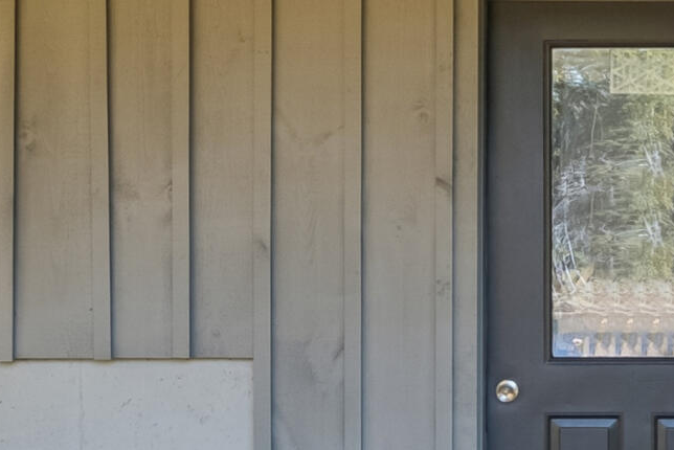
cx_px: 634
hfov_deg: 15.0
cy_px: 286
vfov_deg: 10.2
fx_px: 2529
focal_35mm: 135
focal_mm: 29
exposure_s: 1/13
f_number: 14
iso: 320
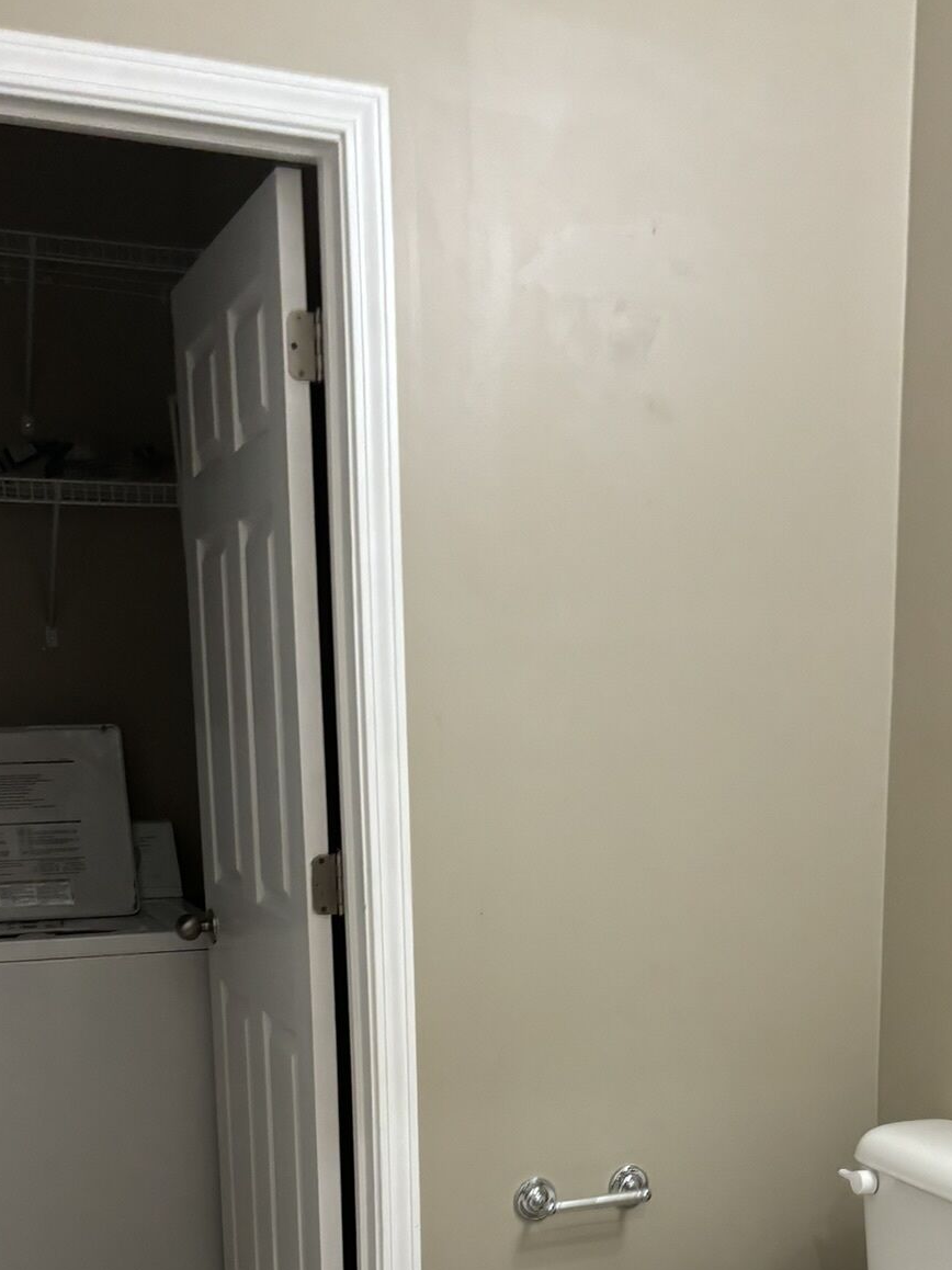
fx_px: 1687
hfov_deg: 31.2
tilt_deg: -12.7
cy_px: 1082
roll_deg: +1.7
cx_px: 660
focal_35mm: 46
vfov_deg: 39.0
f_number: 1.6
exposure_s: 1/60
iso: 200
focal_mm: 5.96
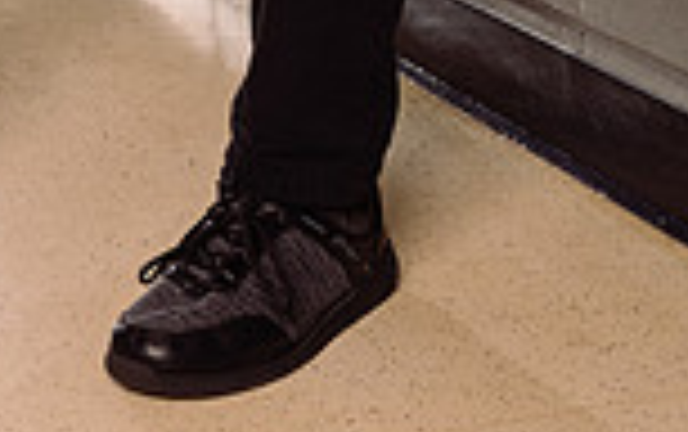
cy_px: -513
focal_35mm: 123
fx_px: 2309
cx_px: 103
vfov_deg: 9.7
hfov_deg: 16.8
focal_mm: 41
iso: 200
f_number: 7.1
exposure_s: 1/200
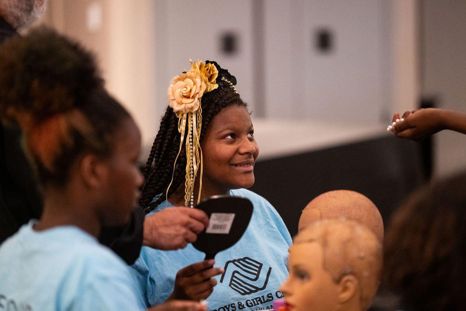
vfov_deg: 7.8
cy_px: 156
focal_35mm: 175
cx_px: 233
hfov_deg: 11.7
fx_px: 2265
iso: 2000
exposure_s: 1/100
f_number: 2.8
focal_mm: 175
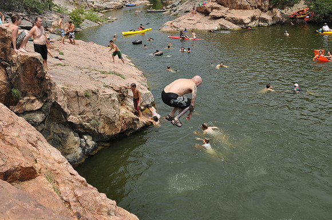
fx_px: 332
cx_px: 166
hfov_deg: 53.2
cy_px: 110
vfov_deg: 36.8
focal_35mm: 36
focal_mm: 24
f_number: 8
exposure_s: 1/640
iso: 200
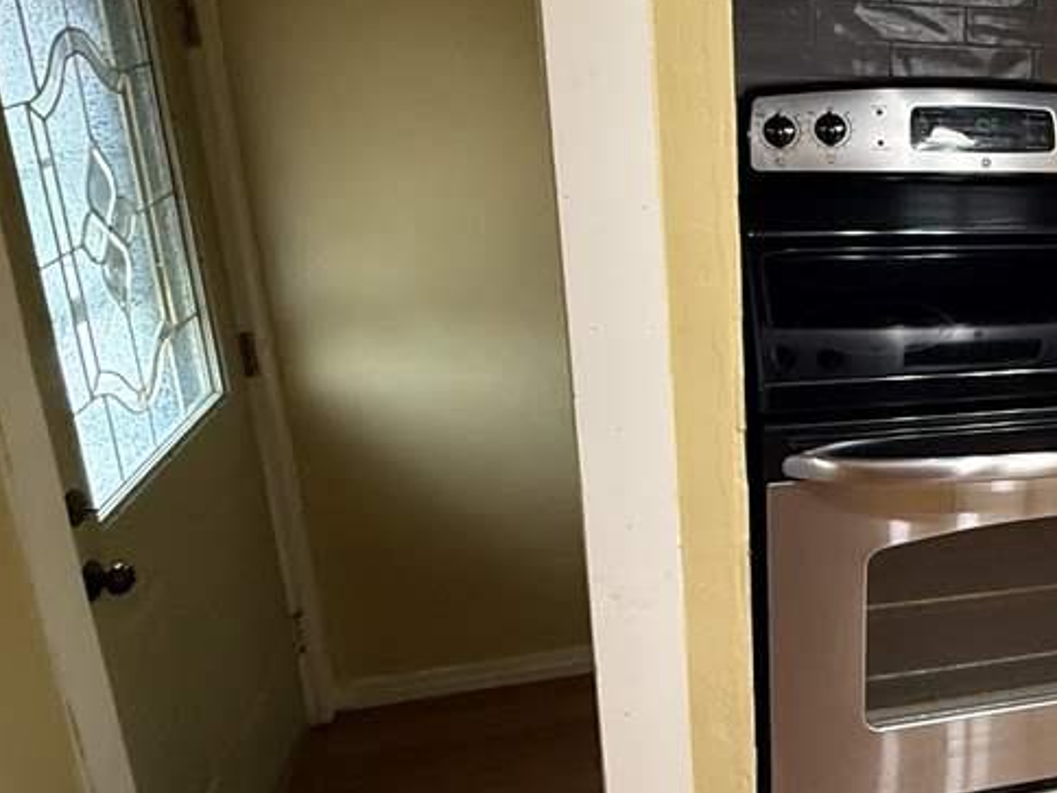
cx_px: 1114
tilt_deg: -18.0
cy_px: 269
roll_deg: -4.0
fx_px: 1130
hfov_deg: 41.7
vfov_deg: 38.3
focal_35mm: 37
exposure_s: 1/60
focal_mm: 2.22
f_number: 2.2
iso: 400
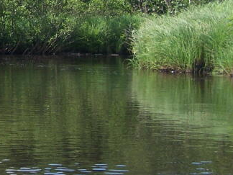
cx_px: -122
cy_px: 24
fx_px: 808
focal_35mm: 120
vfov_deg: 12.3
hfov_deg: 15.1
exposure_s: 1/640
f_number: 2.8
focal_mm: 6.3
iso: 80
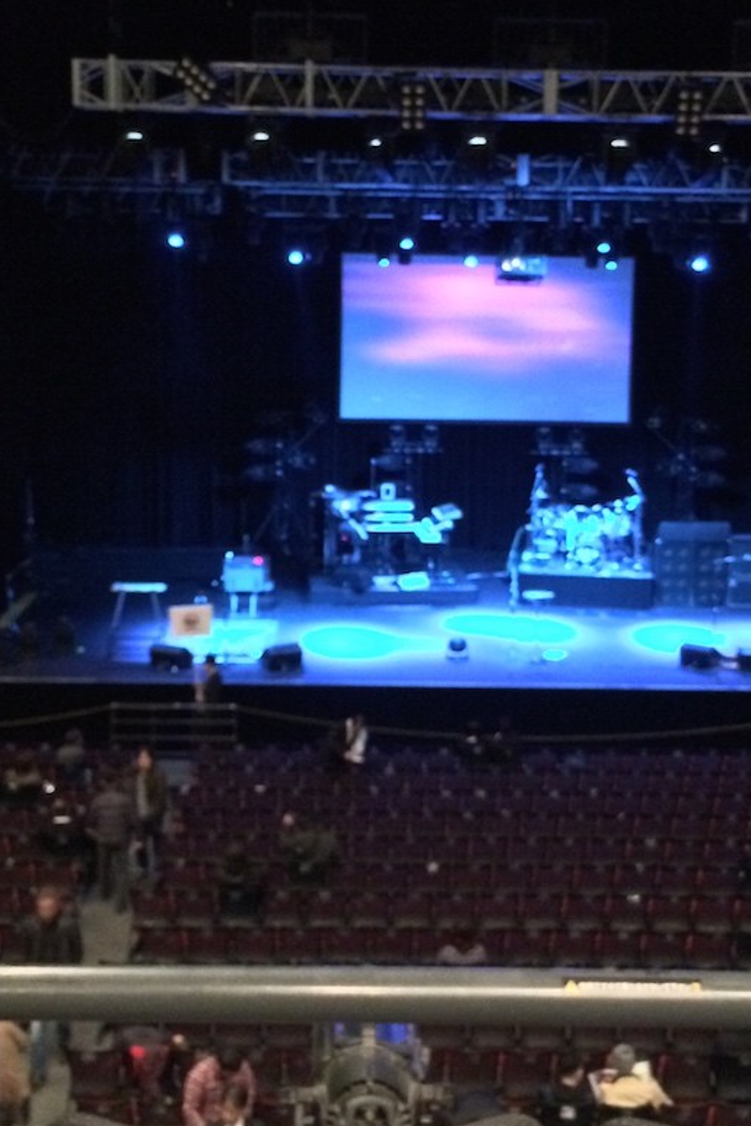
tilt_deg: -8.1
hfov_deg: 27.0
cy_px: 508
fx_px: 1564
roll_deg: +1.0
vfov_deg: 39.6
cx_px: 400
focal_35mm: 50
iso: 800
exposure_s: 1/15
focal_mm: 4.15
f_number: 2.2
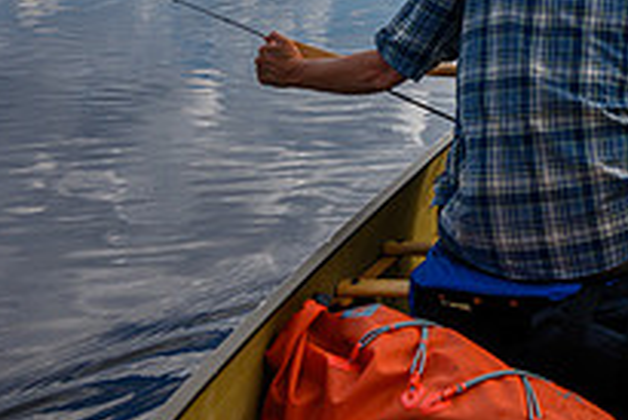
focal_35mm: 68
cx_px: 726
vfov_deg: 19.0
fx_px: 1187
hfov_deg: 26.7
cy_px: -78
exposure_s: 1/200
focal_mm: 24
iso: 100
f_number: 8
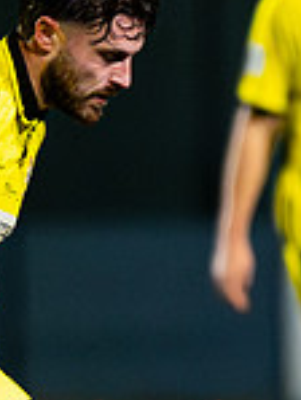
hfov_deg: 0.9
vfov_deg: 1.2
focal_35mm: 1676
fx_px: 19404
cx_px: -28
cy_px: 439
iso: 8000
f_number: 2.8
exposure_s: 1/1250
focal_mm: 300
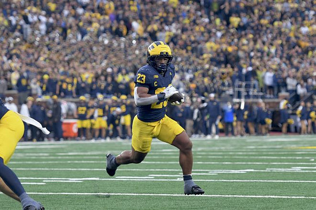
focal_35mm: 183
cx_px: 158
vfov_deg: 7.5
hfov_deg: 11.2
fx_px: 1605
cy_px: 105
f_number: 2.8
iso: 1000
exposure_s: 1/1000
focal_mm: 122
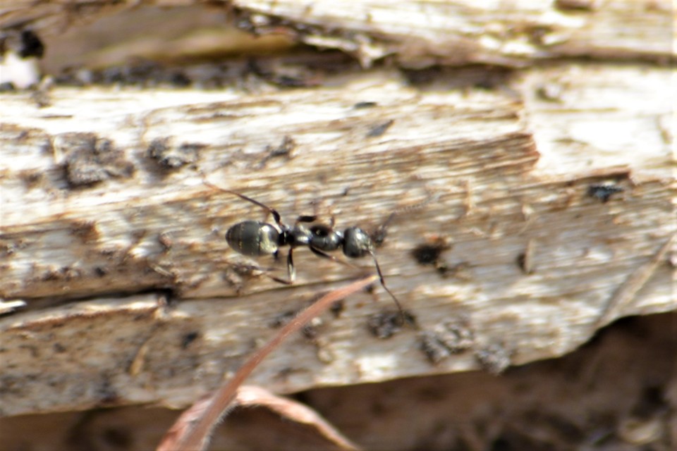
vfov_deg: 3.1
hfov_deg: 4.6
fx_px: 8462
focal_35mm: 450
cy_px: 226
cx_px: 338
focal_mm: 300
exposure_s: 1/125
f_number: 8
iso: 125
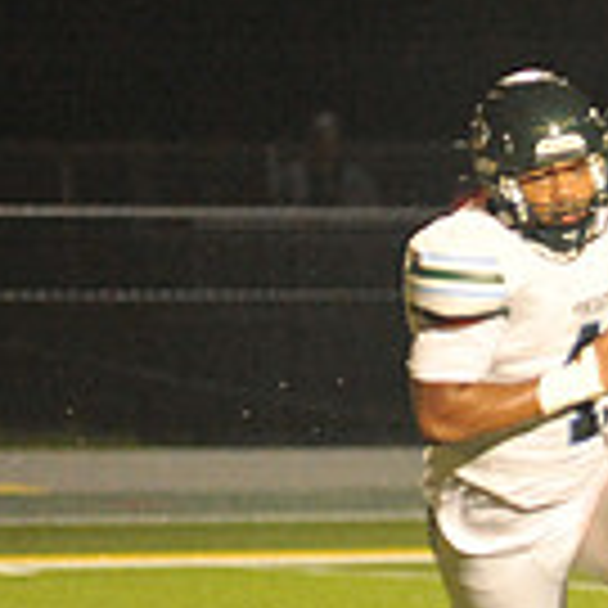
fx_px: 14486
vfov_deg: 2.4
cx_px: 1297
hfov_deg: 2.4
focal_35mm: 729
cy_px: 671
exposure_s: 1/250
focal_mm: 200
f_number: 4
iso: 6400
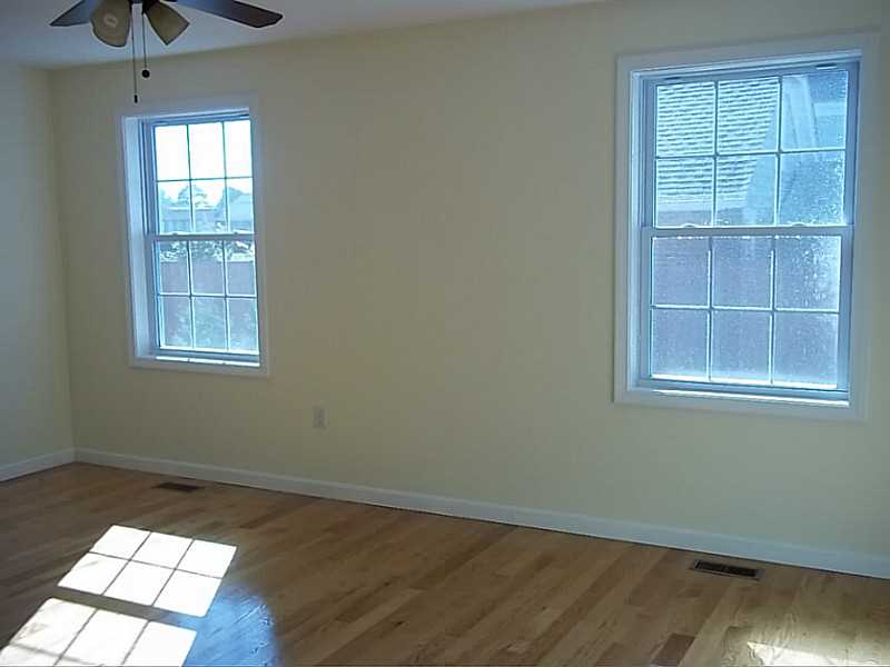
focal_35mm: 36
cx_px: 445
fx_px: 926
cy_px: 334
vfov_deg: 39.7
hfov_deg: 51.4
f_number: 3.1
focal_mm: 6.5
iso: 80
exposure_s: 1/125
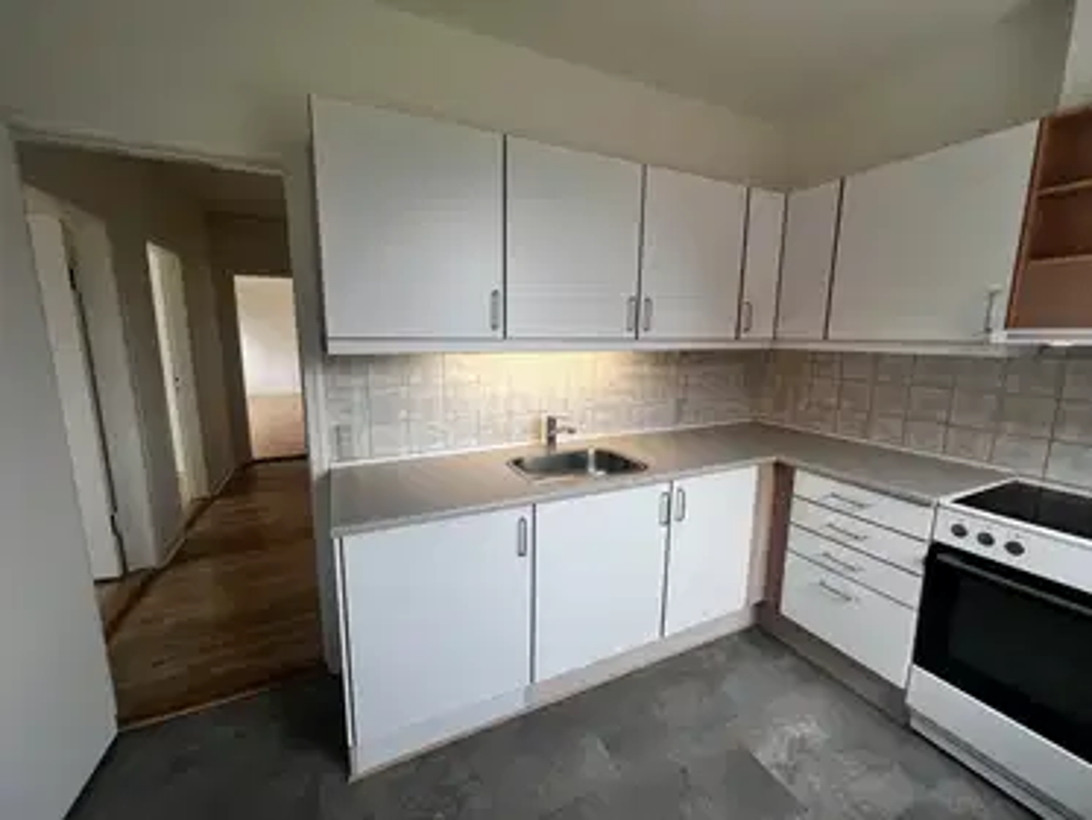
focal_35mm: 13
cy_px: 410
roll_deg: -0.4
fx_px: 410
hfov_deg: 106.2
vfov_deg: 89.9
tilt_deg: -10.0
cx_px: 546
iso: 32
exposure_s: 1/117
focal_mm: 1.57
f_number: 1.8
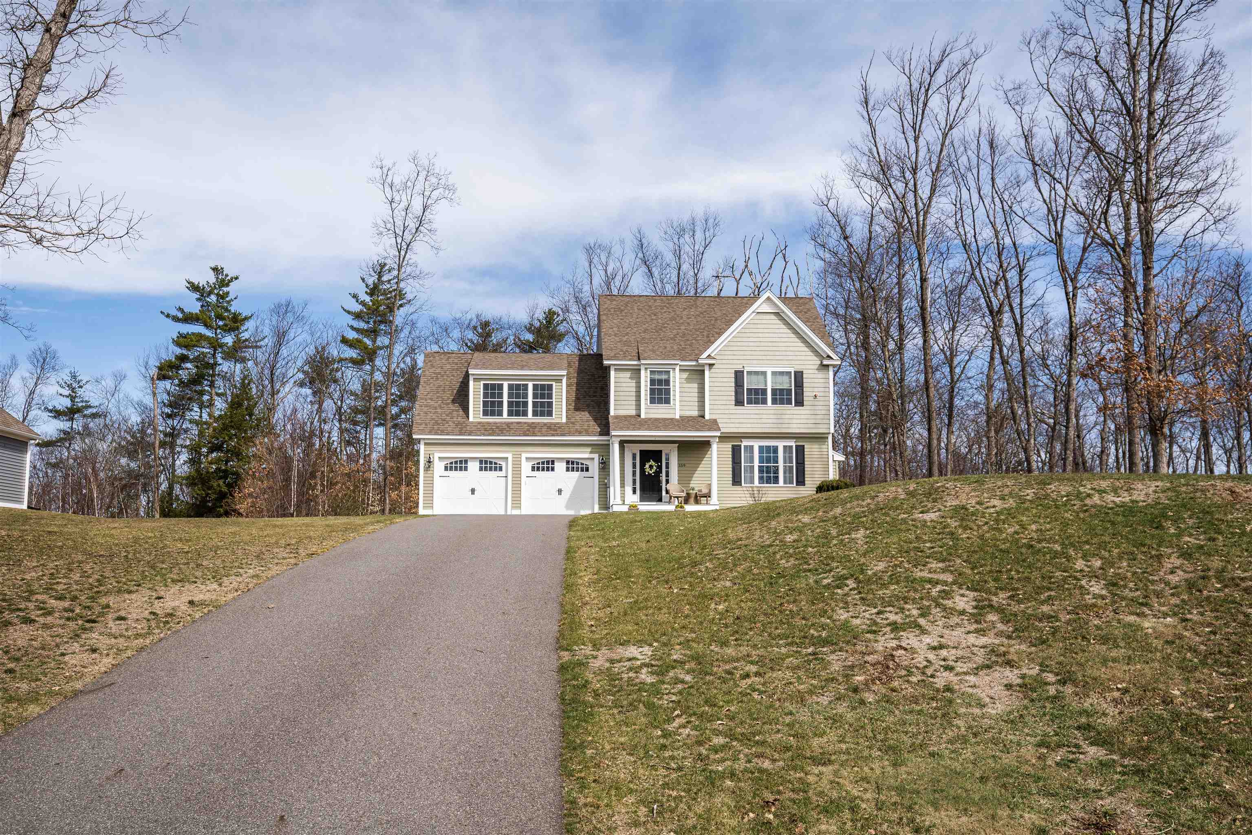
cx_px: 626
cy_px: 418
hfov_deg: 54.4
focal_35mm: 35
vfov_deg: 37.9
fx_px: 1217
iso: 100
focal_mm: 35
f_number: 6.3
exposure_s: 1/100
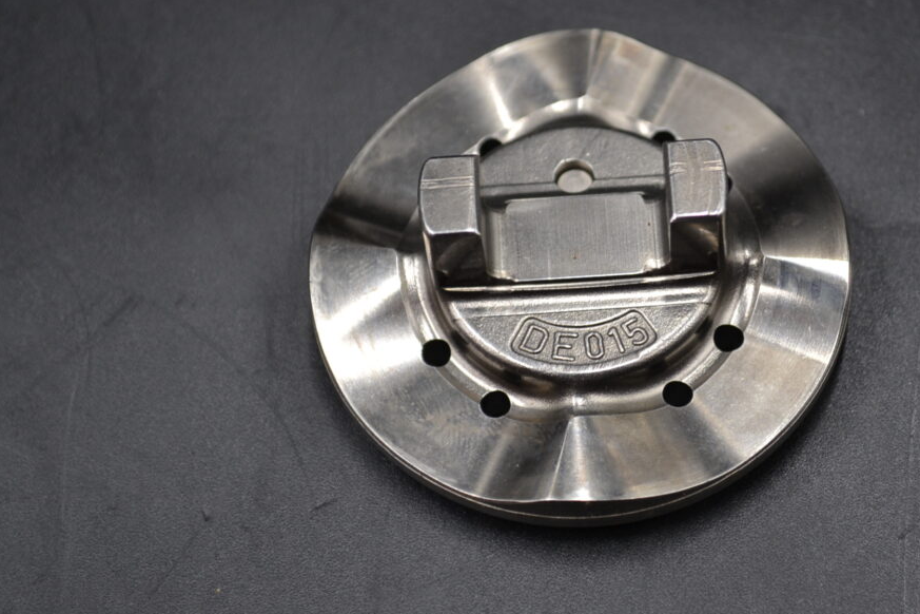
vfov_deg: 13.8
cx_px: 594
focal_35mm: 99
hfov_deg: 20.6
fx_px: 2530
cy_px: 242
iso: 400
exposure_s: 1/60
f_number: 5.6
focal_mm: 48
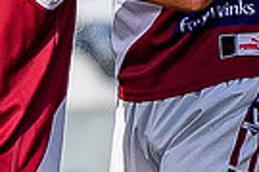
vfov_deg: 0.4
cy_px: 151
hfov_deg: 0.7
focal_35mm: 3146
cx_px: -106
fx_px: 22632
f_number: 2.8
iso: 100
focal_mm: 200
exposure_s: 1/2000
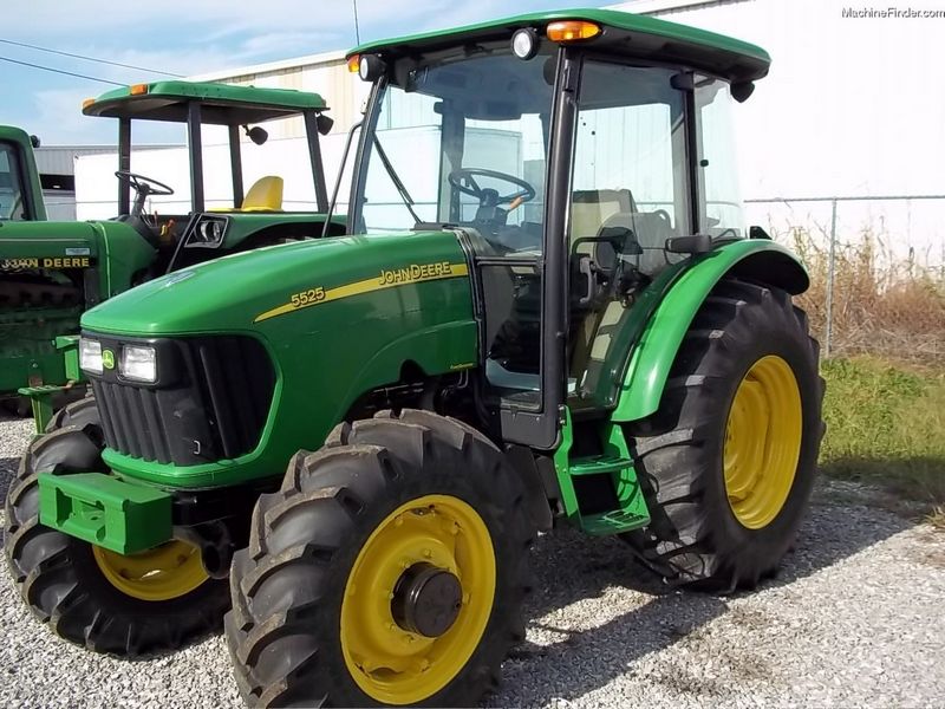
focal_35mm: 36
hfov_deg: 51.4
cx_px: 472
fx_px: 983
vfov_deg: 39.7
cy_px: 354
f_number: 3.1
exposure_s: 1/800
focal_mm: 6.5
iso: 80
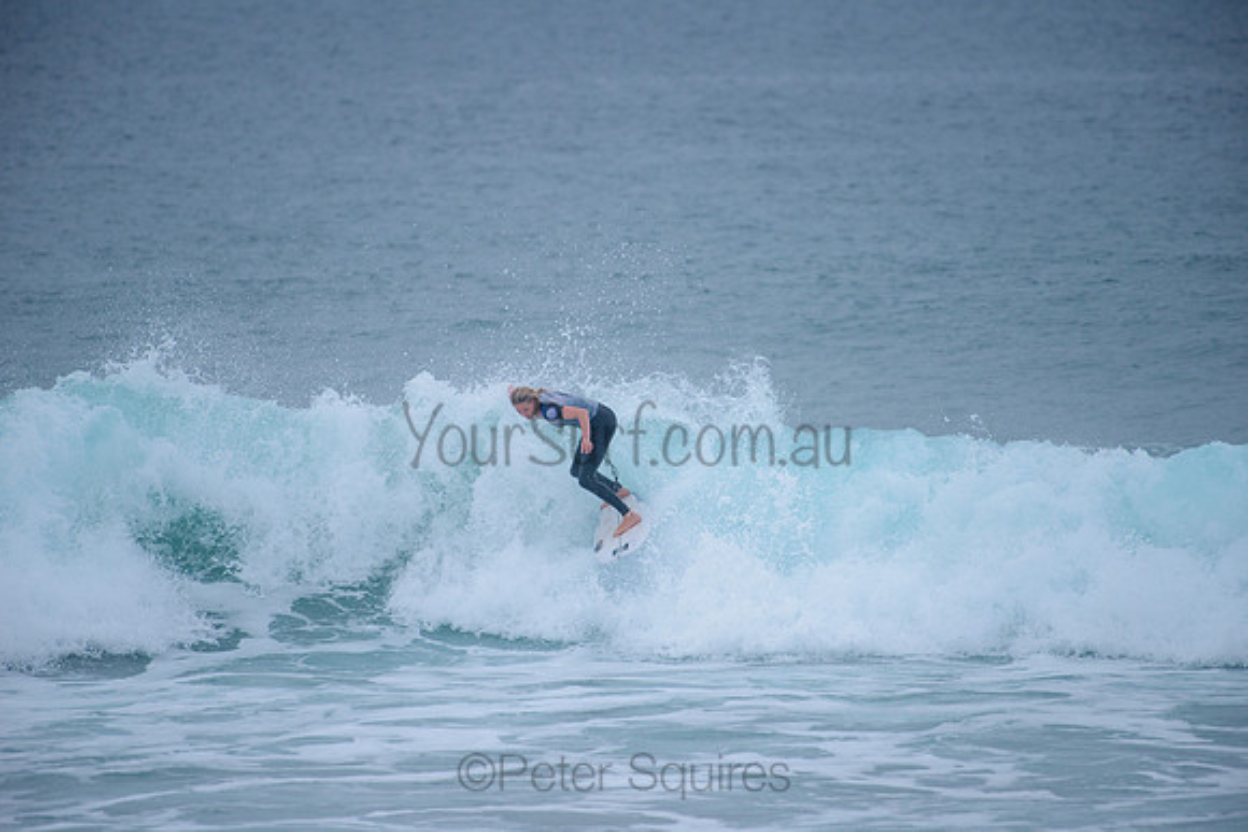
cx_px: 624
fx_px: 17337
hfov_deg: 4.1
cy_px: 416
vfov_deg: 2.8
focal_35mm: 500
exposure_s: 1/2000
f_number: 5.6
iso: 360
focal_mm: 500
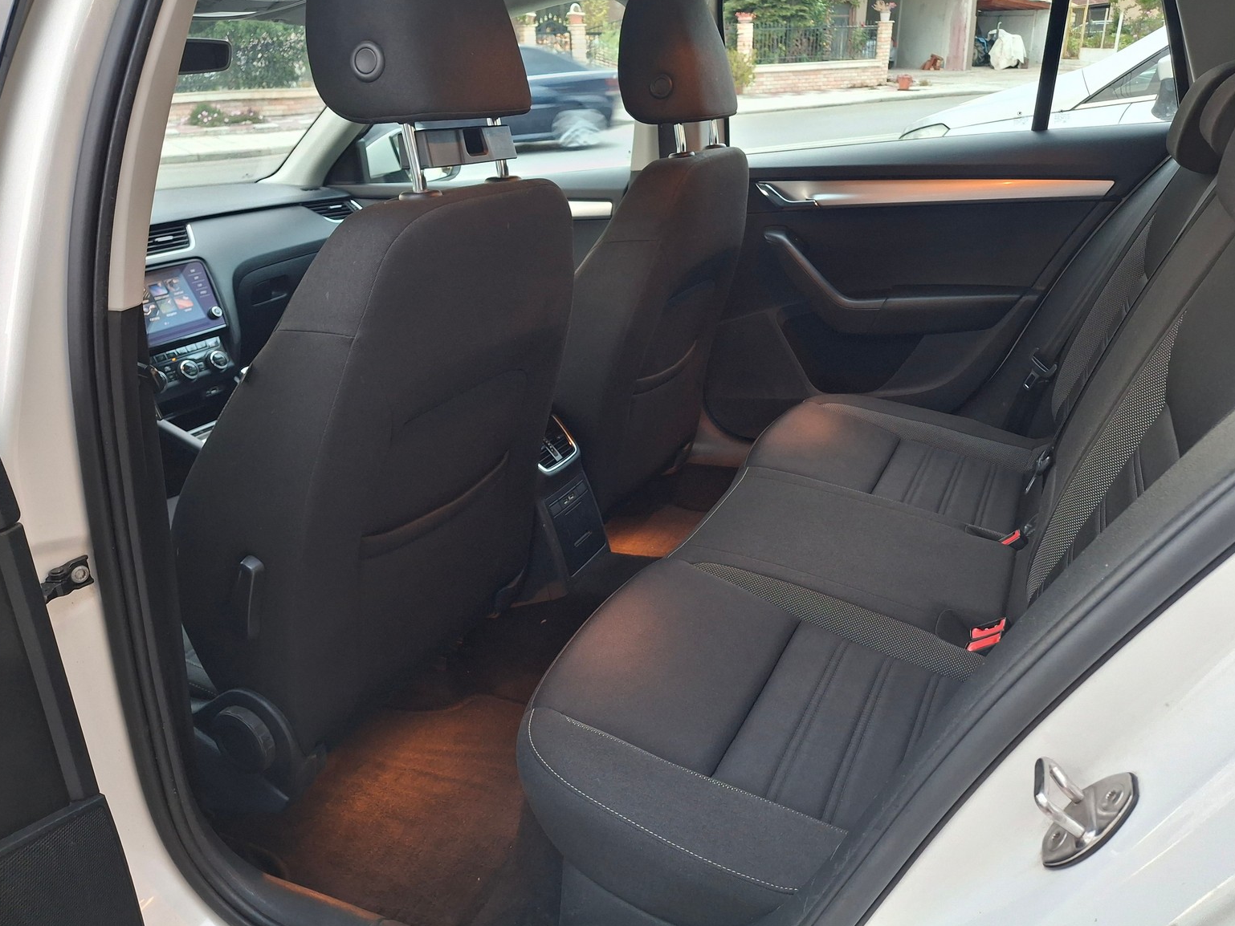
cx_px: 630
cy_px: 447
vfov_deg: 53.1
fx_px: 928
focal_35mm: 26
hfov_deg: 67.3
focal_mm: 4.69
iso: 320
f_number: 1.8
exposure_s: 1/25
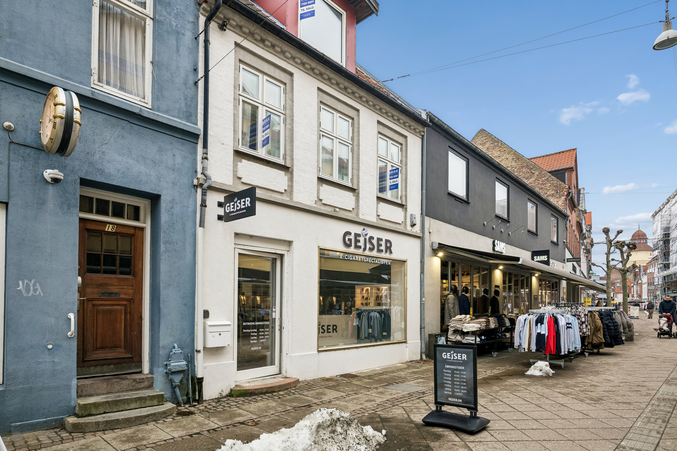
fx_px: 376
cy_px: 226
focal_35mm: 20
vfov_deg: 61.9
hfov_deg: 84.0
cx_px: 338
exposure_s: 1/30
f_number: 8
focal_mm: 20
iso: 400
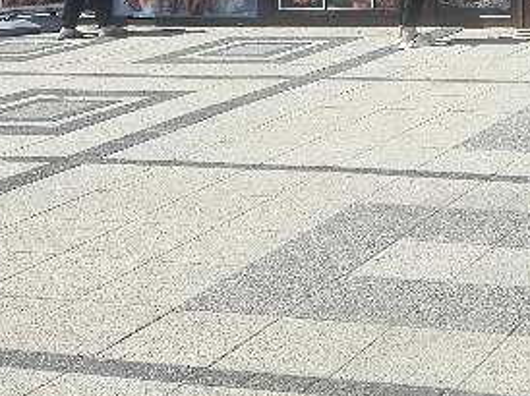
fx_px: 1285
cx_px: 658
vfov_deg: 15.5
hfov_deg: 21.4
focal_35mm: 84
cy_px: -272
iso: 25
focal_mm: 5.4
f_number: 1.8
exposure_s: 1/2000
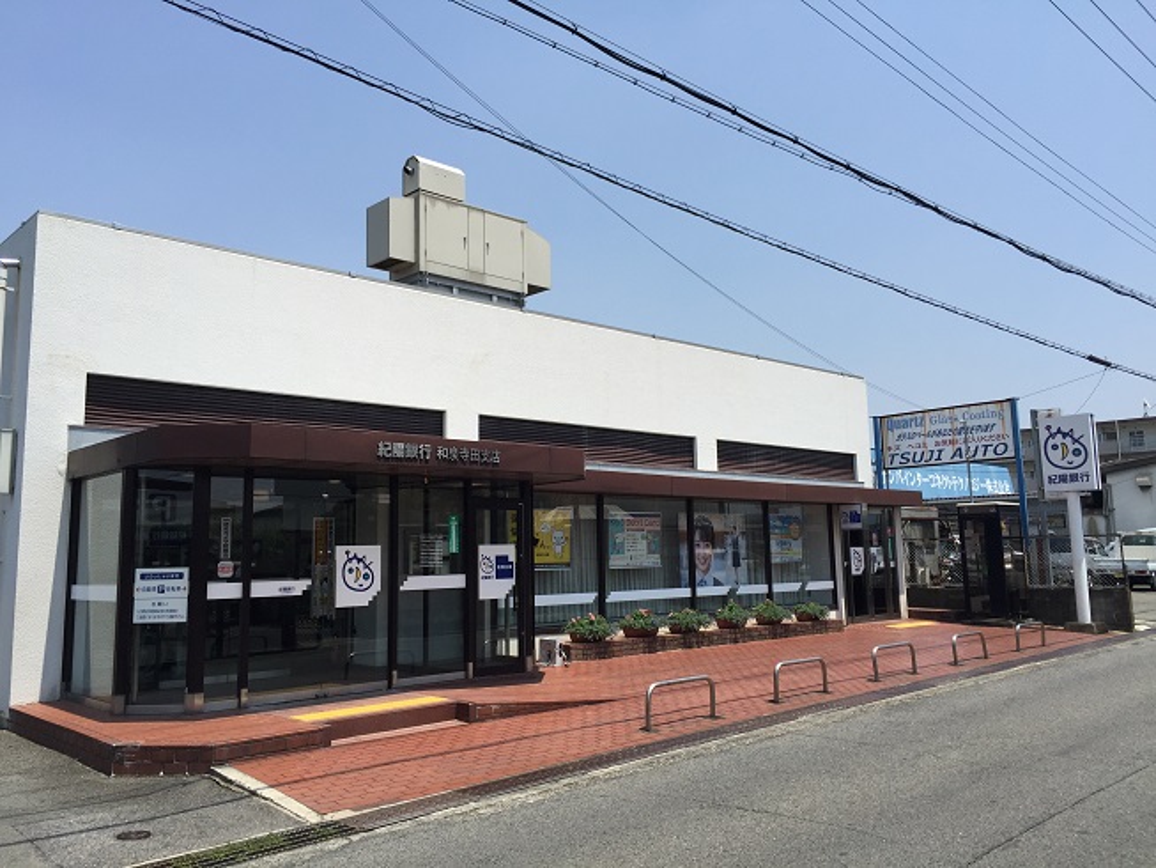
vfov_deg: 48.2
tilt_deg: +7.7
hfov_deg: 61.7
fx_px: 969
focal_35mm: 29
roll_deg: -0.7
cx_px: 578
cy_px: 434
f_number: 2.2
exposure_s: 1/2326
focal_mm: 4.15
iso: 32
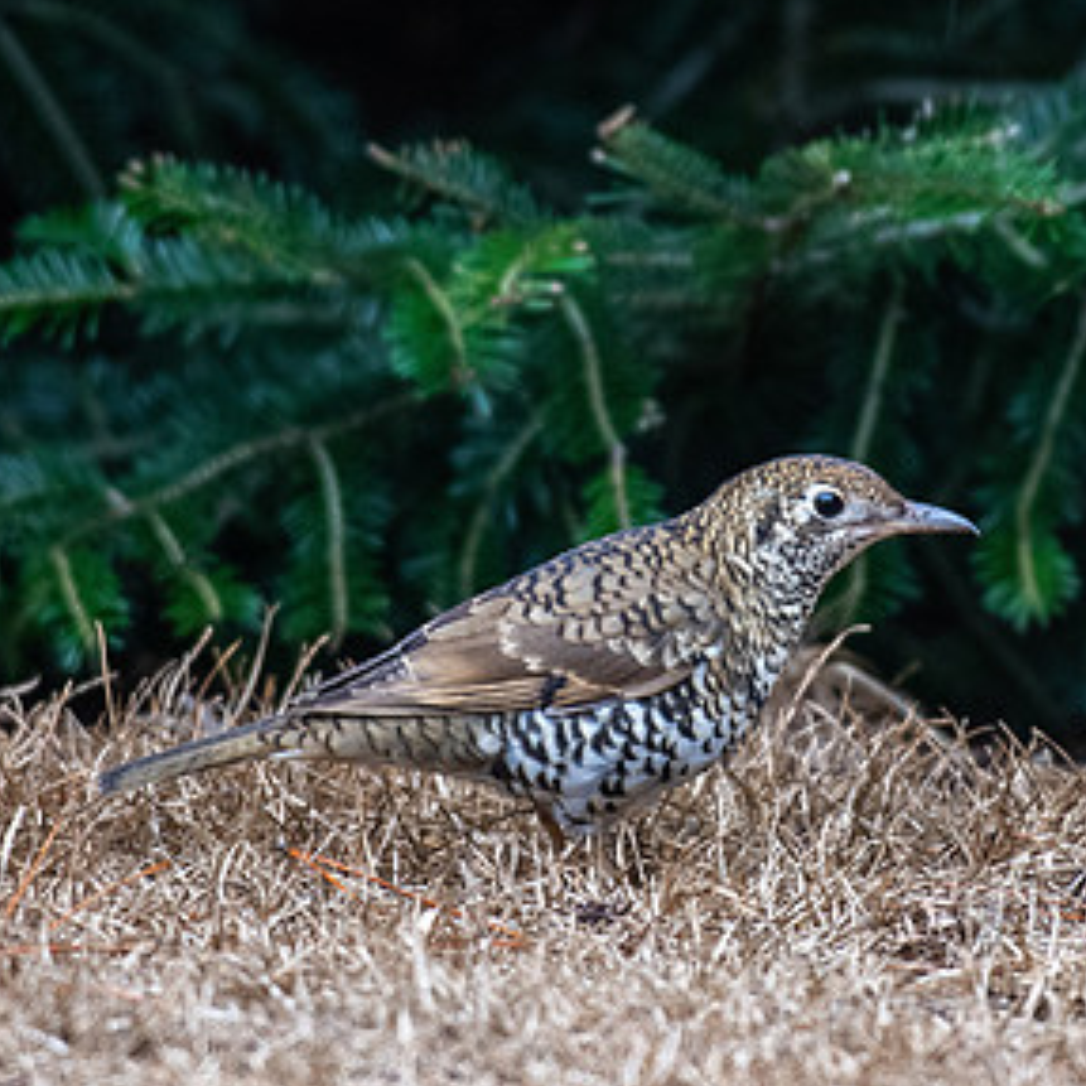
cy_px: 412
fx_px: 53028
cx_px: 683
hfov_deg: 1.2
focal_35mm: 1494
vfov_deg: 1.2
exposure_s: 1/200
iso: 900
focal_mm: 500
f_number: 5.6
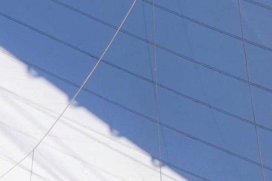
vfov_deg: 4.9
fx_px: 2115
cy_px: 234
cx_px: 416
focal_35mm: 280
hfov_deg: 7.2
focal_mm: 13.84
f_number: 4
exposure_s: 1/2000
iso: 100
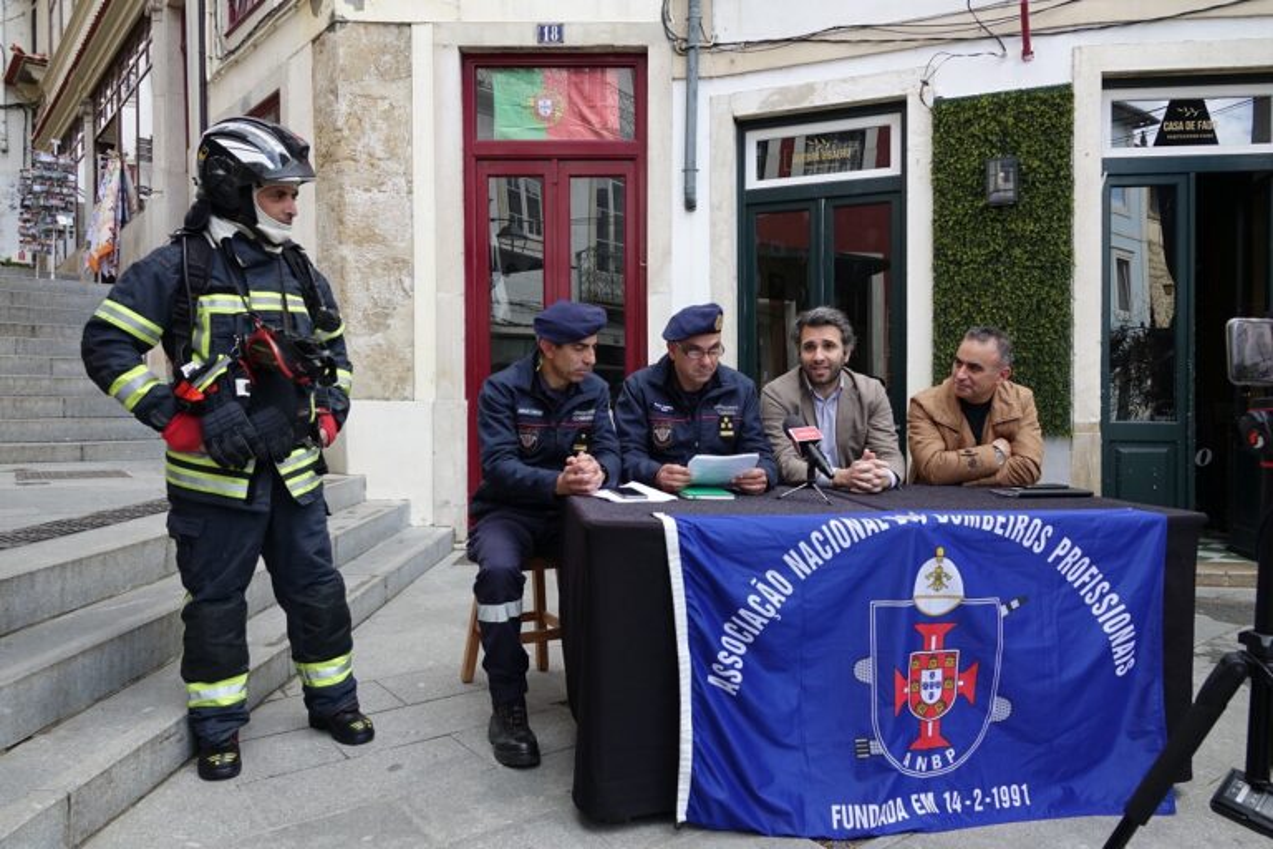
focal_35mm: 24
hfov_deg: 73.7
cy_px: 424
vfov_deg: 53.1
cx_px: 636
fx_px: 849
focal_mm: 8.8
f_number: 2.5
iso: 100
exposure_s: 1/250
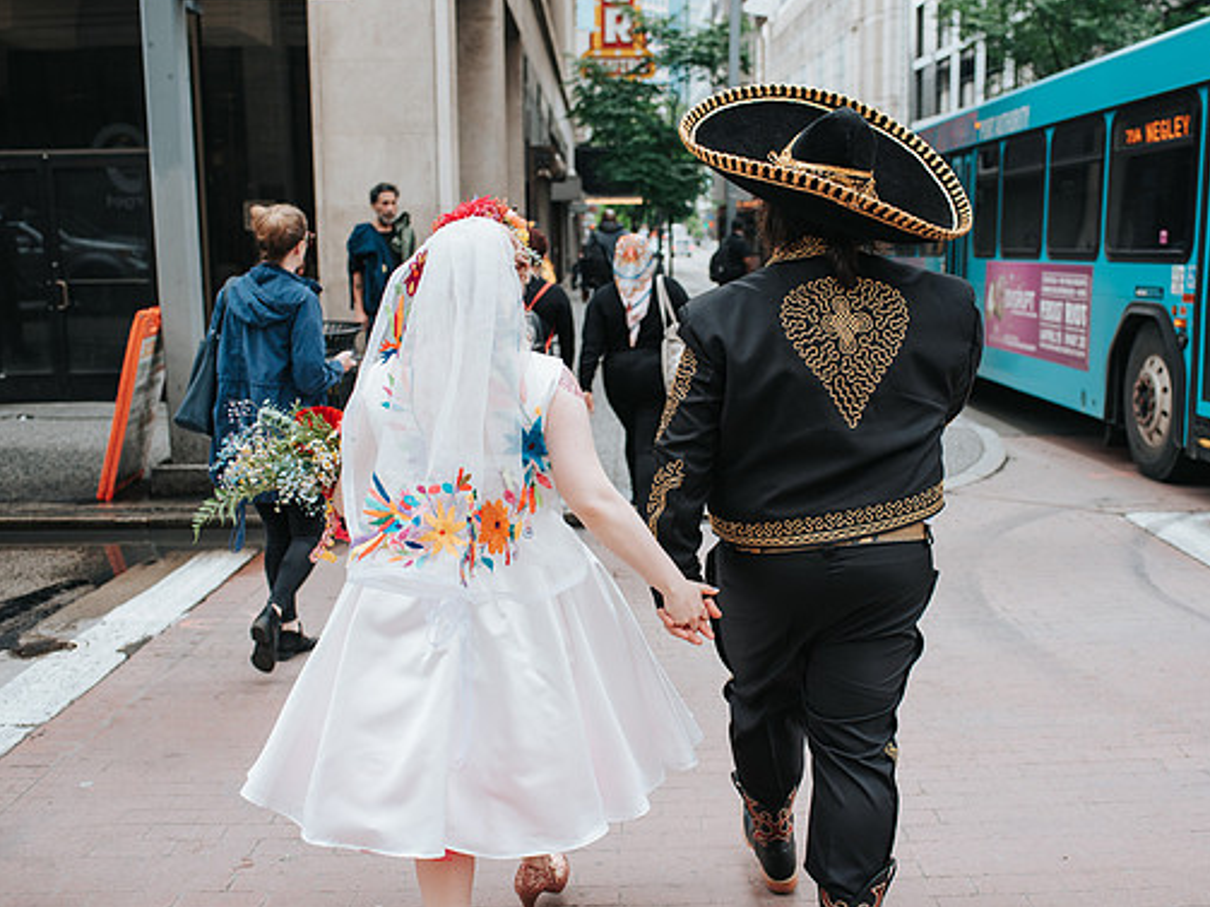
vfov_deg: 36.8
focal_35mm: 39
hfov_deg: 47.8
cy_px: 454
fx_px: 1363
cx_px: 657
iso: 560
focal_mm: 35
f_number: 3.5
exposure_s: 1/1250
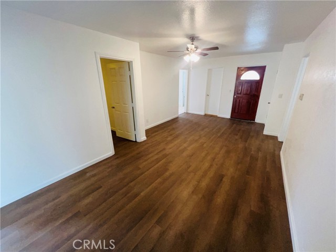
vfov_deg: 89.9
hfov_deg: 106.2
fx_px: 126
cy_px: 126
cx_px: 168
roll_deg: +0.3
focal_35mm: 13
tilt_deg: -19.1
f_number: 1.8
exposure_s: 1/60
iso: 250
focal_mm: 1.57
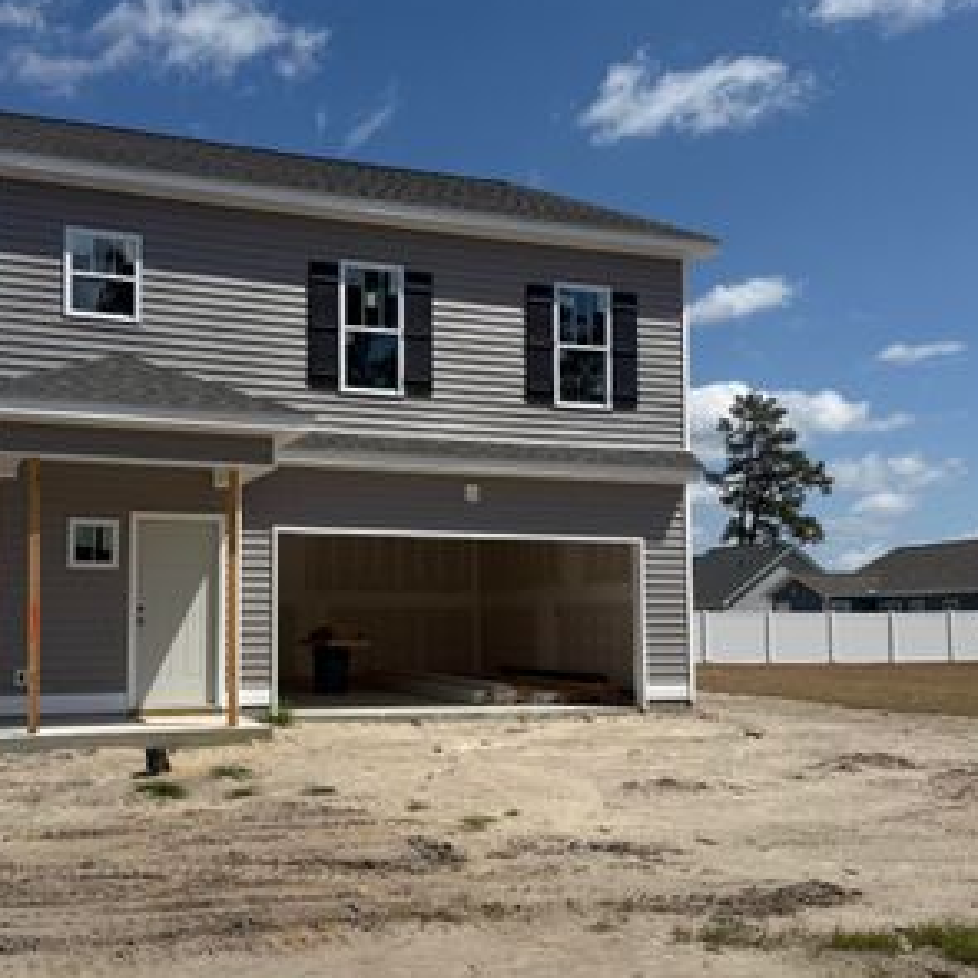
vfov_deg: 46.0
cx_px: 338
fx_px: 1151
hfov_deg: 45.5
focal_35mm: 36
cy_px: 549
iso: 80
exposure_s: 1/9091
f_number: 1.78
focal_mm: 6.76
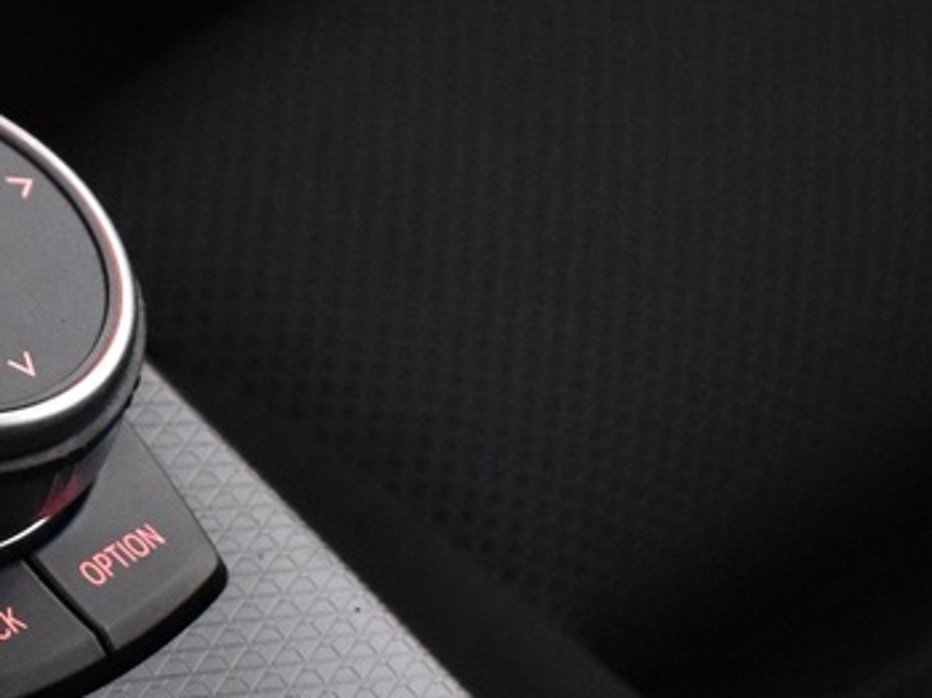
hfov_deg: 13.1
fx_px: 3773
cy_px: 562
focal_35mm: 140
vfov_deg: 10.5
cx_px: -602
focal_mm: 21
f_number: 3.8
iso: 2800
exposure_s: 1/30
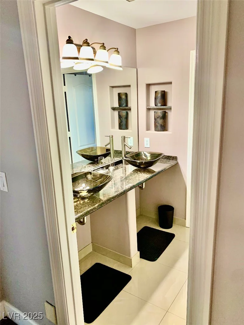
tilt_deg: -15.1
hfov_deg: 53.1
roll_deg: +3.3
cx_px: 122
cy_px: 162
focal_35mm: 26
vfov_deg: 67.3
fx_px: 244
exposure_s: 1/60
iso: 100
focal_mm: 4.25
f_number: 1.8
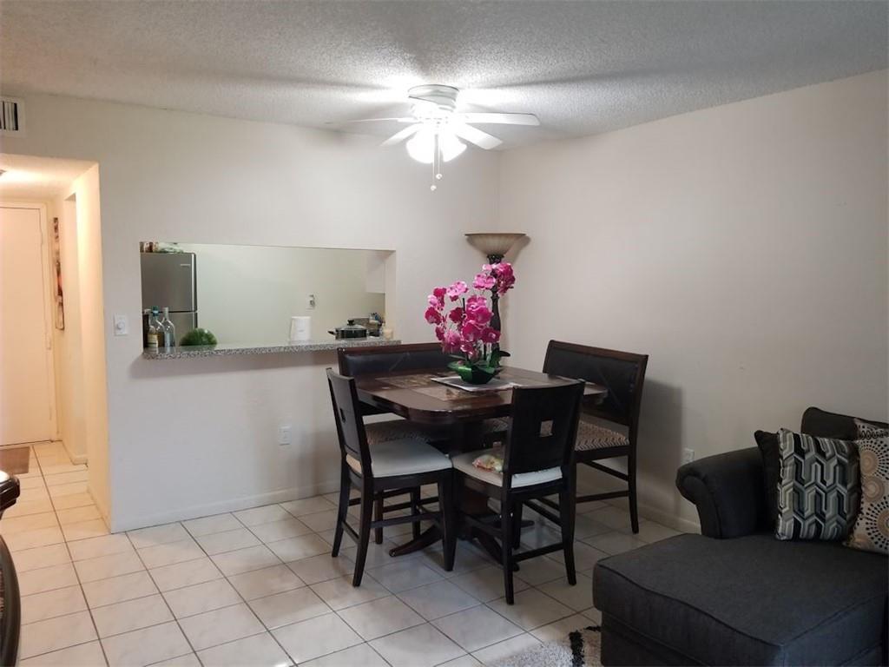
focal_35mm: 26
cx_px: 444
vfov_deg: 53.1
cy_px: 334
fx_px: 668
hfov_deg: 67.3
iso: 250
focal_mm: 4.3
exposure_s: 1/24
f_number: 1.7
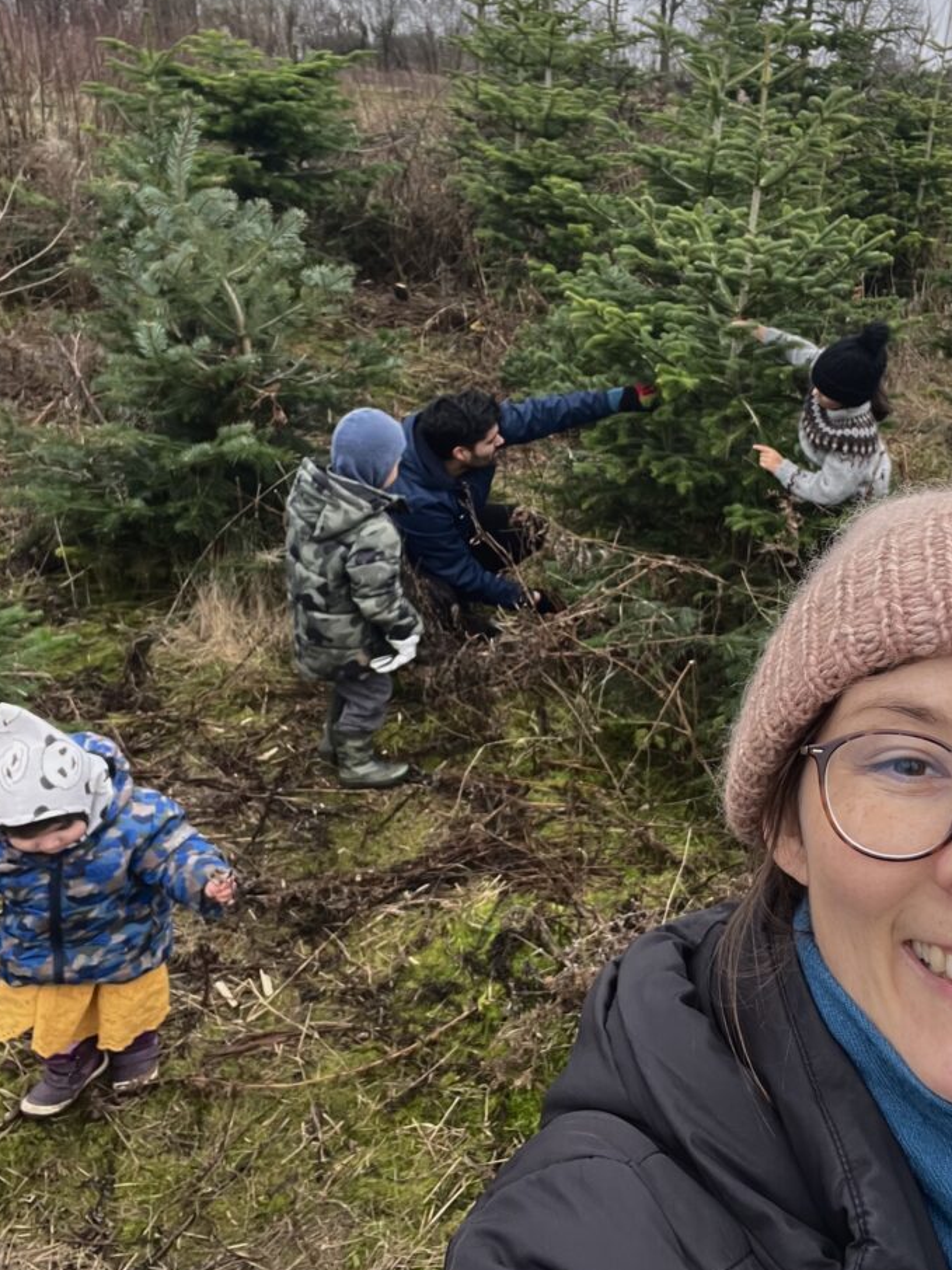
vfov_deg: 67.2
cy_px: 573
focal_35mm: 26
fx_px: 954
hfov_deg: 52.9
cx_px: 529
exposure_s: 1/96
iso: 100
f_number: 2.2
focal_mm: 2.71
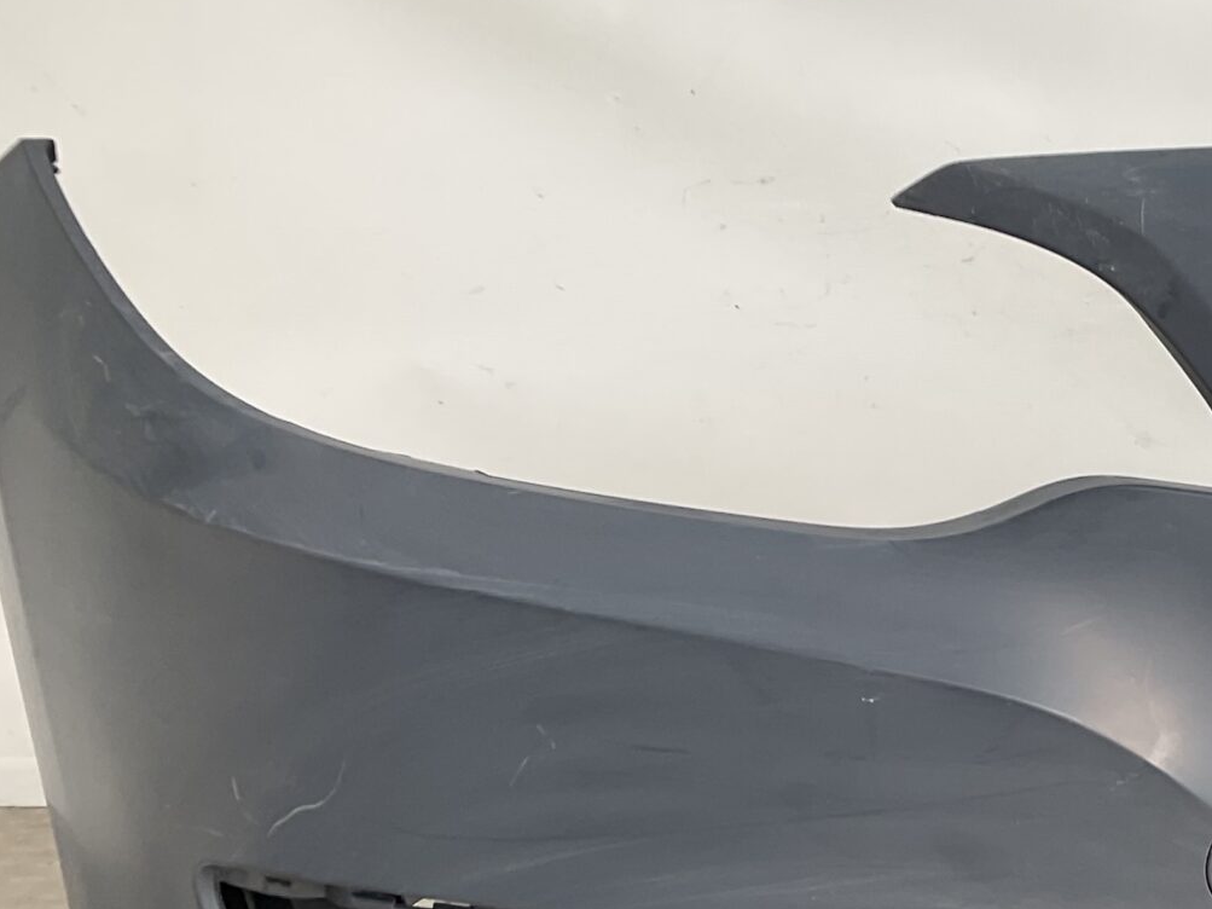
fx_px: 2591
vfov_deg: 19.8
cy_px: 602
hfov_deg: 24.1
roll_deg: +0.1
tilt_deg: -10.7
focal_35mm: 74
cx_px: 1426
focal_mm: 3
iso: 16
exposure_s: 1/206
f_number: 1.8
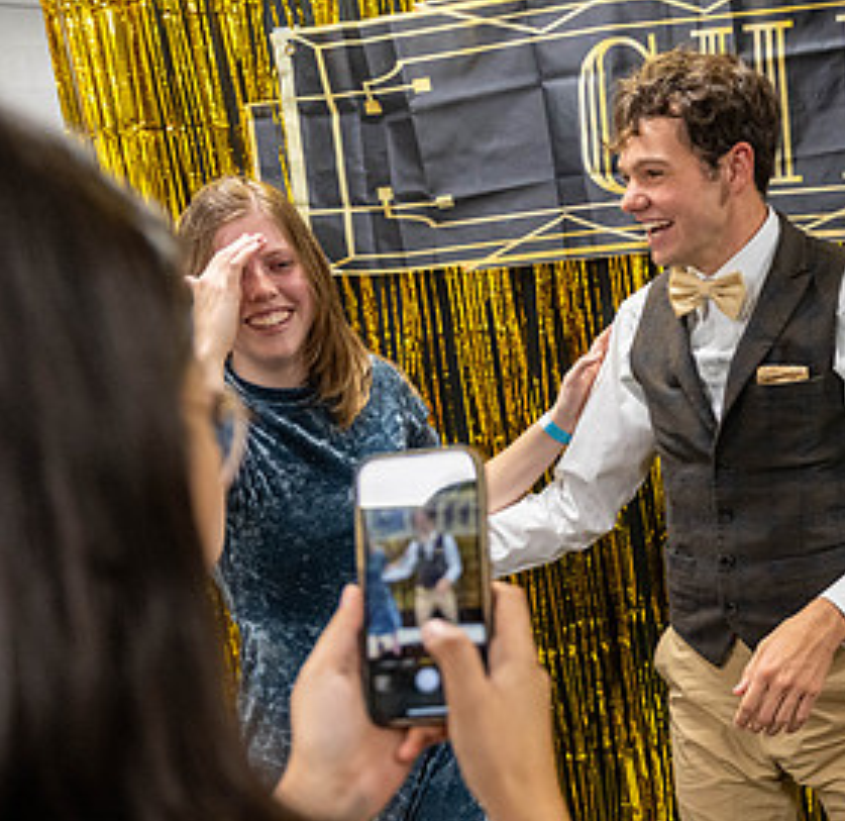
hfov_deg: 33.9
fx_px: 1361
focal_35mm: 50
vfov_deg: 33.4
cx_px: 618
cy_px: 509
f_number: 2.8
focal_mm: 24
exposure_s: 1/320
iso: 1600
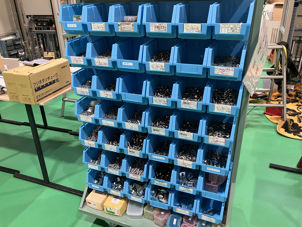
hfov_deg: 63.4
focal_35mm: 28
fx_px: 244
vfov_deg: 49.7
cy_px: 114
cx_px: 151
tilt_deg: -25.9
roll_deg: +1.8
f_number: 1.8
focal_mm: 3.99
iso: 160
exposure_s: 1/60
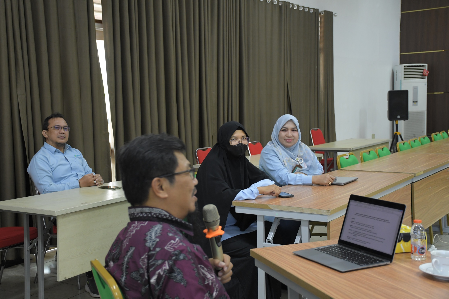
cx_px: 224
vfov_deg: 28.1
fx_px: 599
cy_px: 150
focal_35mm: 48
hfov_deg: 41.1
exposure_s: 1/40
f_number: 4
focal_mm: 32
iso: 1600
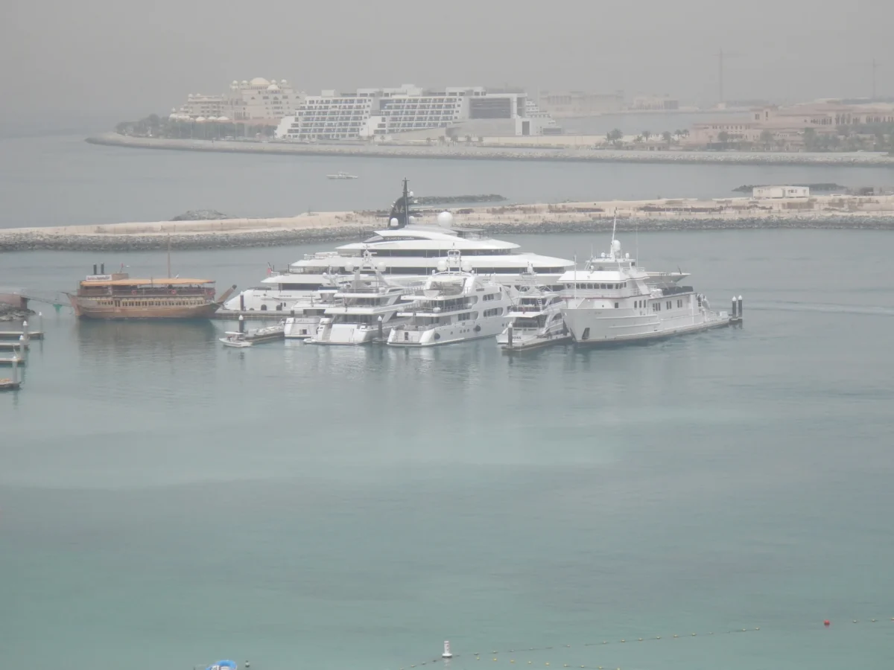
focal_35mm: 140
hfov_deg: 14.1
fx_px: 3616
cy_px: 335
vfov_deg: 10.6
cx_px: 447
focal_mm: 25
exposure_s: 1/1000
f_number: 4.8
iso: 125
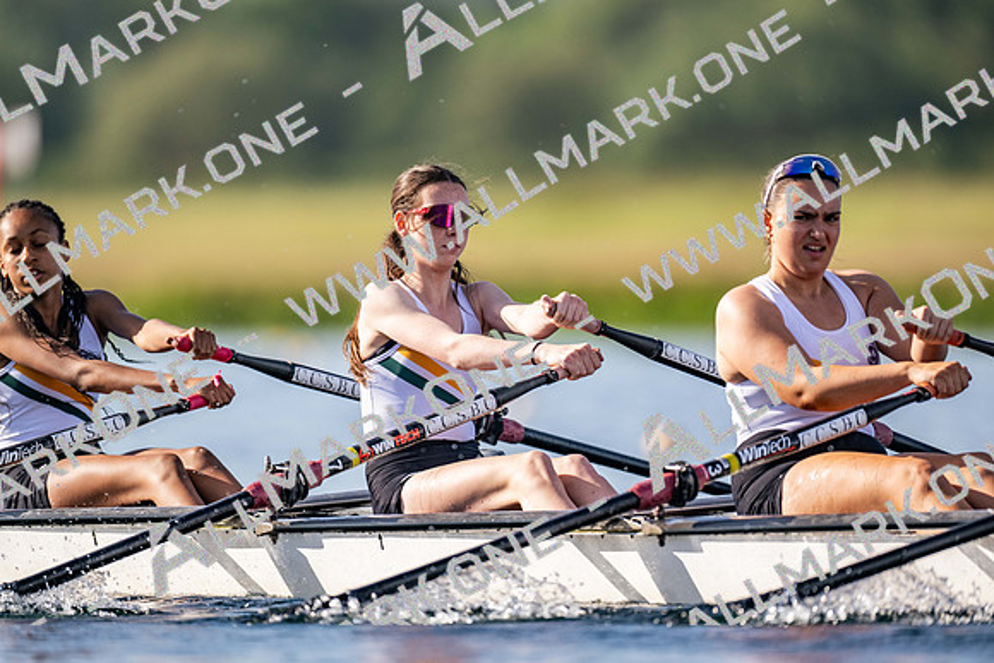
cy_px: 332
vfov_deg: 2.3
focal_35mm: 600
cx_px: 497
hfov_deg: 3.4
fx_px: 16570
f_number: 4
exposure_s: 1/2500
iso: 320
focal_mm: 600
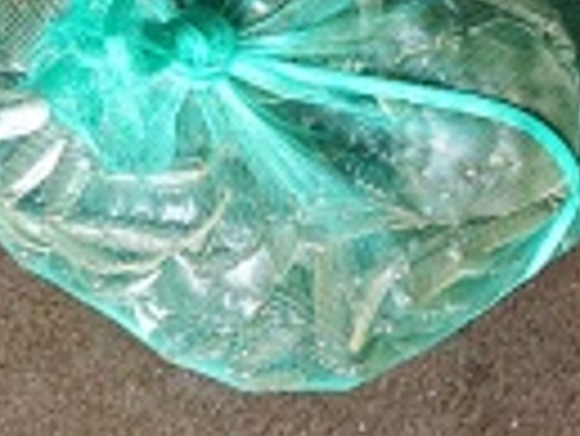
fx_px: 2398
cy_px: -342
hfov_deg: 13.4
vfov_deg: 9.9
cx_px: 728
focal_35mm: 143
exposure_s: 1/100
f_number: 1.88
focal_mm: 5.56
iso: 275
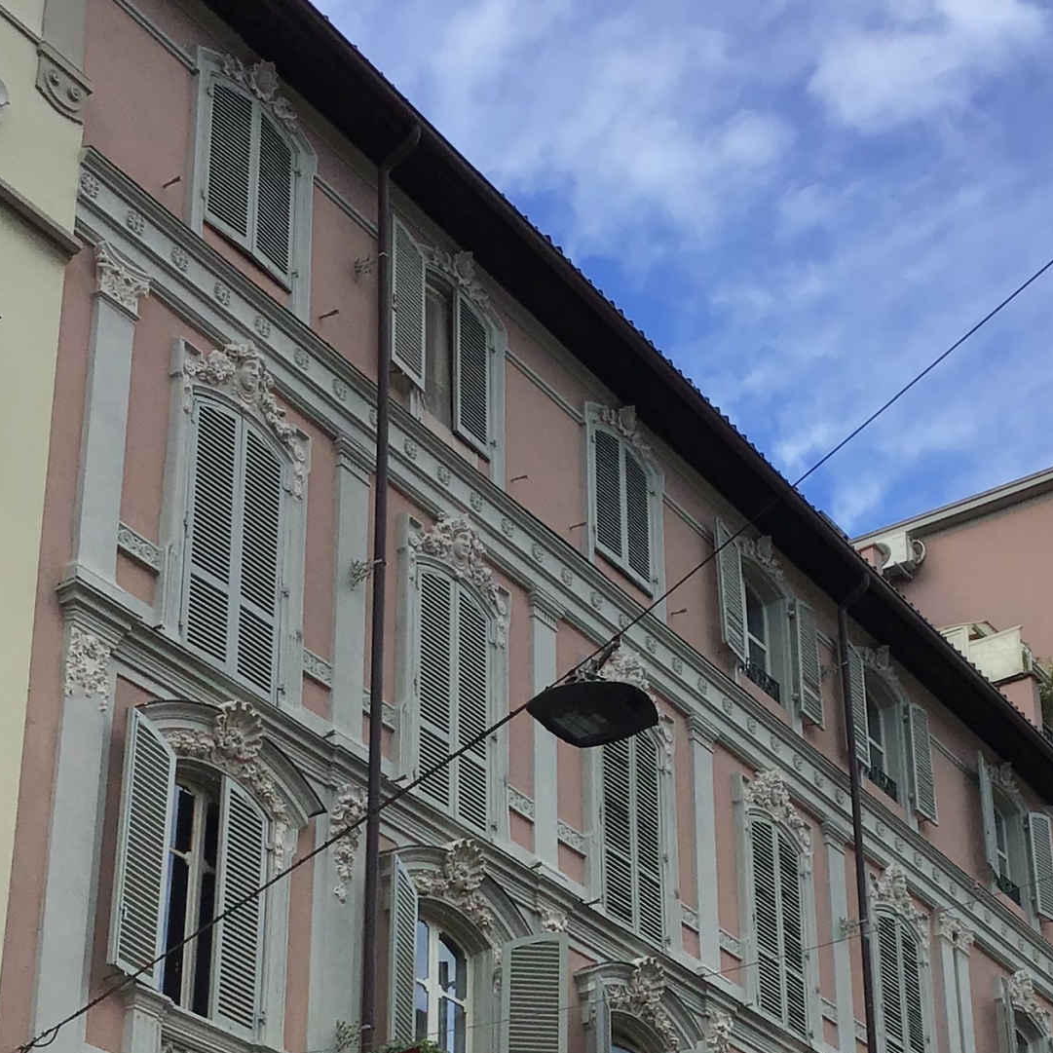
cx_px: 676
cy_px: 849
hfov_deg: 24.2
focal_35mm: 71
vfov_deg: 23.9
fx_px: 2444
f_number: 2.4
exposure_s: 1/652
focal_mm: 3.3
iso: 25
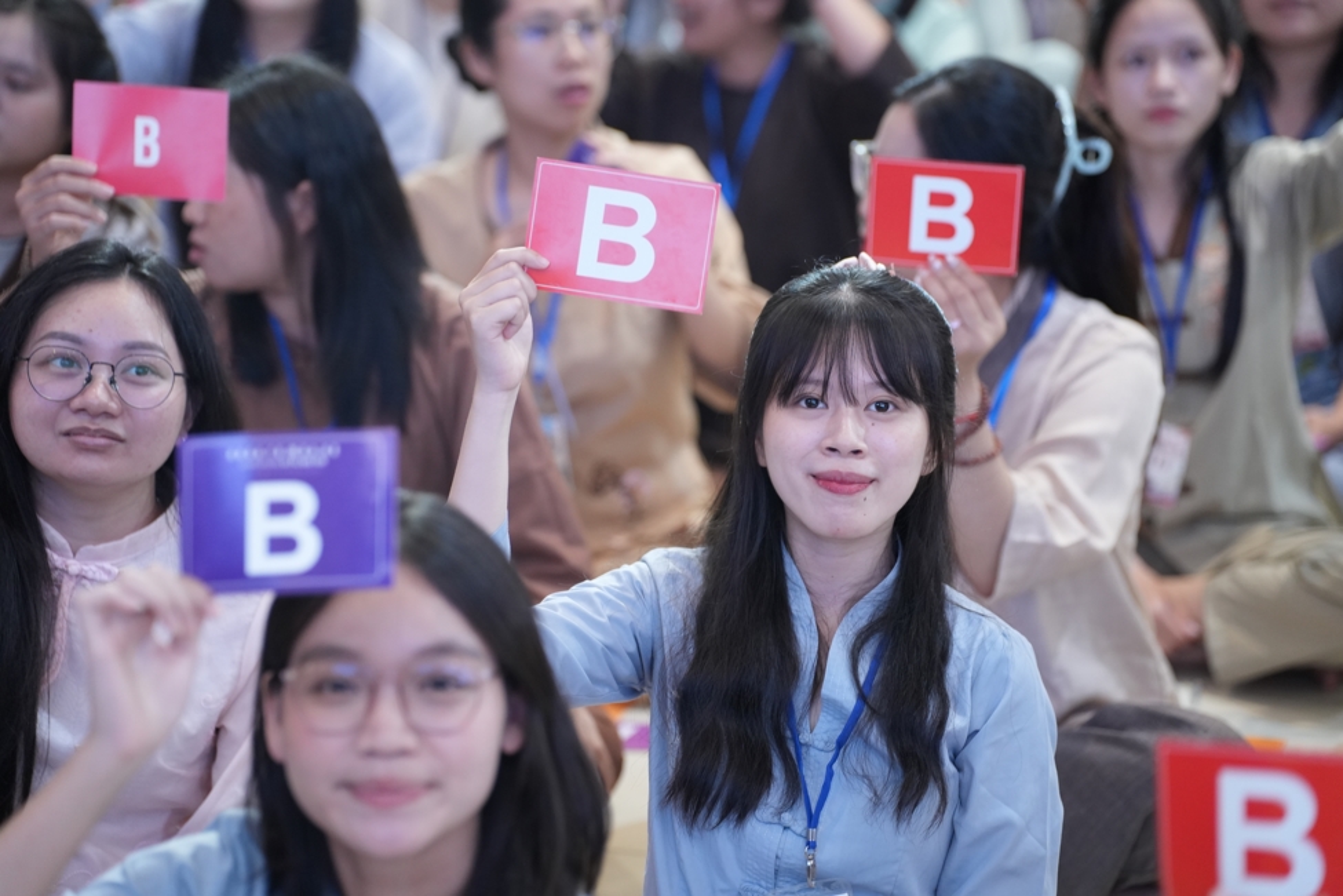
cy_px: 448
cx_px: 672
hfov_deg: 19.1
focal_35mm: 107
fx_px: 3991
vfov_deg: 12.8
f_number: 2.8
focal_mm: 107
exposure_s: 1/125
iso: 2500
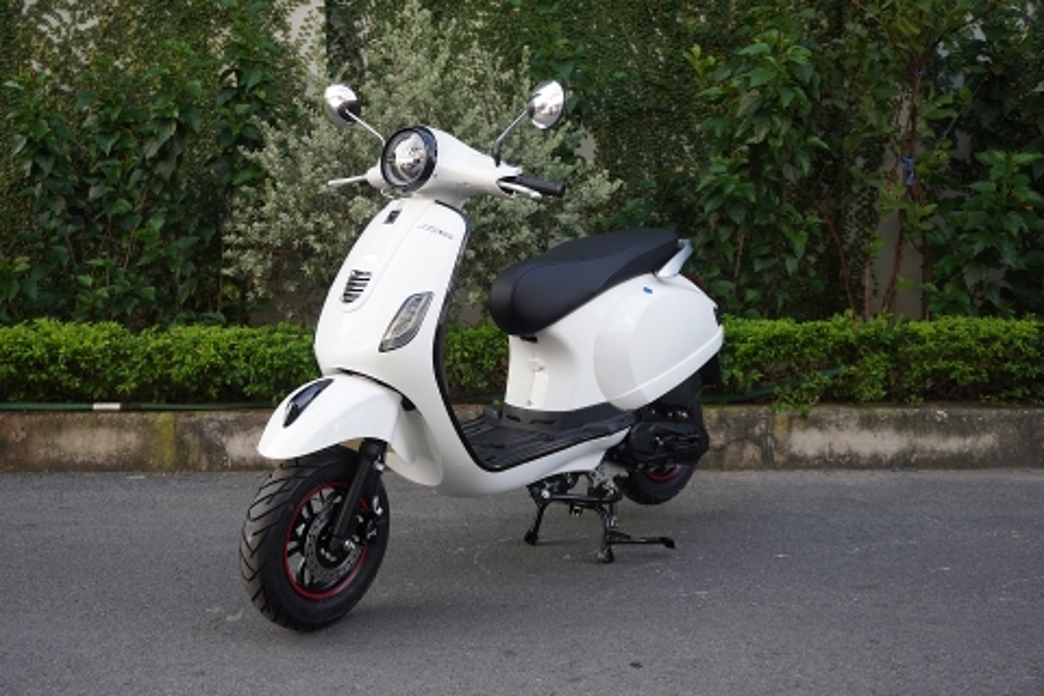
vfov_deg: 35.5
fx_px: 1087
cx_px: 522
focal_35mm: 38
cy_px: 348
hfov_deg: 51.3
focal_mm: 25
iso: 320
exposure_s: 1/160
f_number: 4.5
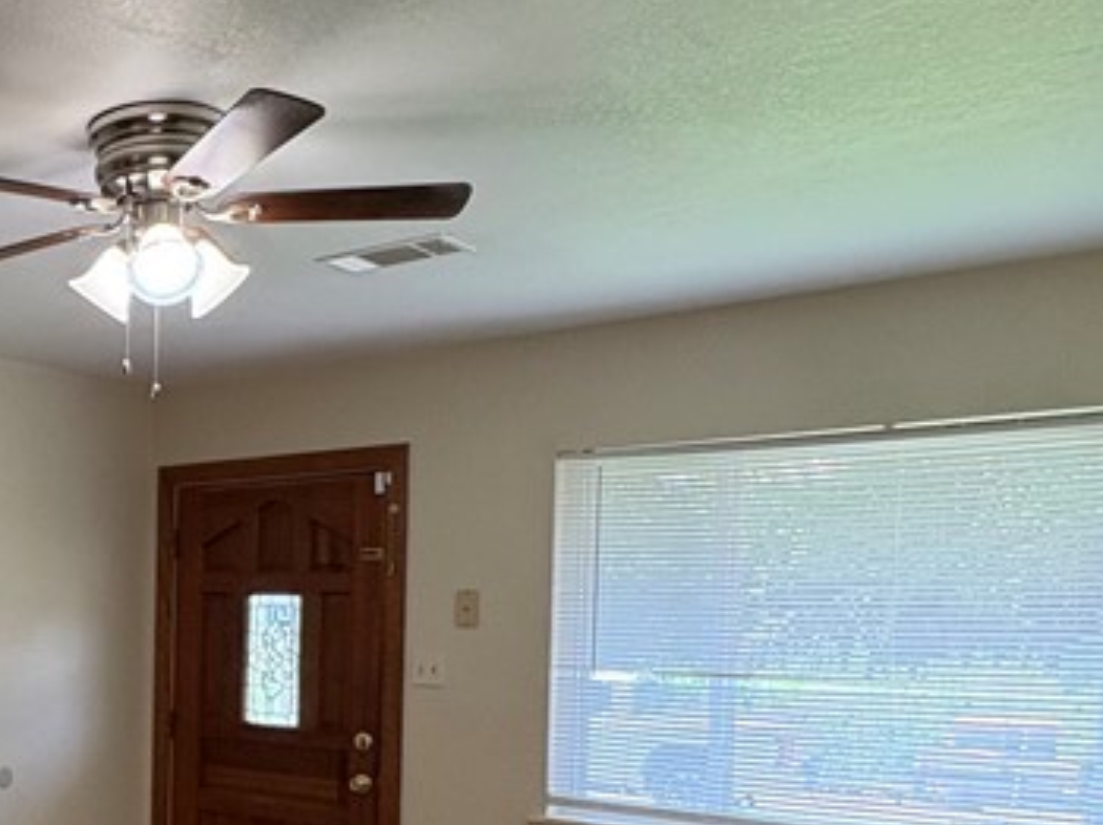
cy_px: 680
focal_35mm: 41
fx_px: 1306
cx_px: -54
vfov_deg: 33.9
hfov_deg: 39.2
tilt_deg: -2.8
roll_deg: +0.0
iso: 320
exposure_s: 1/120
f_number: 2.2
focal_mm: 2.22
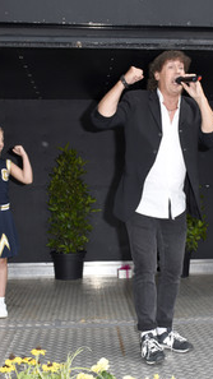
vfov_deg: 38.0
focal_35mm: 55
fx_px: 550
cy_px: 190
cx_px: 140
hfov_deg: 21.8
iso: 125
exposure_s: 1/160
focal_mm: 23
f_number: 6.3
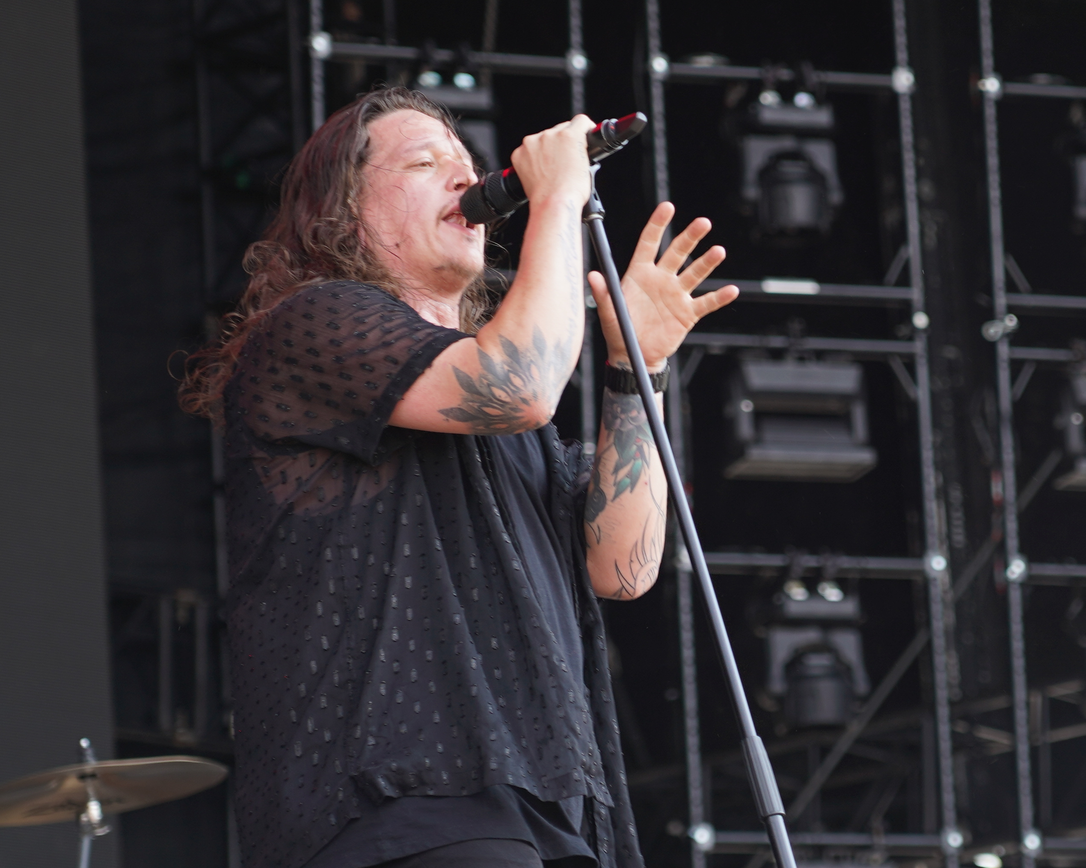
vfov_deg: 6.6
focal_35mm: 233
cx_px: 837
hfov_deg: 8.3
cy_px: 392
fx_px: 7488
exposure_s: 1/125
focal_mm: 105
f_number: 4
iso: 100
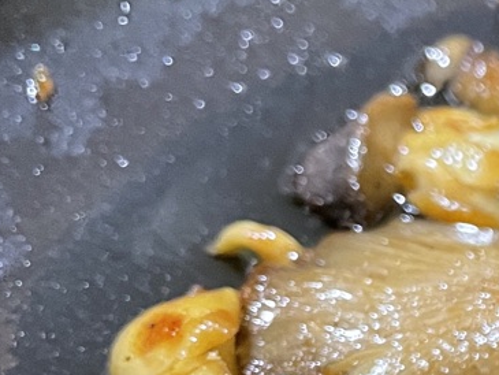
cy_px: 594
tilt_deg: -41.6
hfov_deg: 14.8
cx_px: 928
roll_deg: -7.9
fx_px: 1644
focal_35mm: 114
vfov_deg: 12.3
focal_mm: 4.2
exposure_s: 1/60
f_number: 1.6
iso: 320
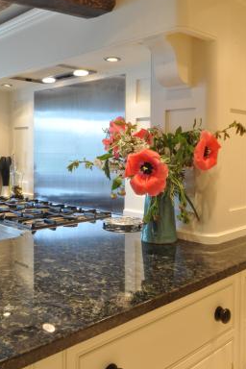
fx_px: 369
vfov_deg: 52.9
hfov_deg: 36.9
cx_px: 119
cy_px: 154
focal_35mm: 36
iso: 200
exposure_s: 1.6
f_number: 22
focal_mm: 18
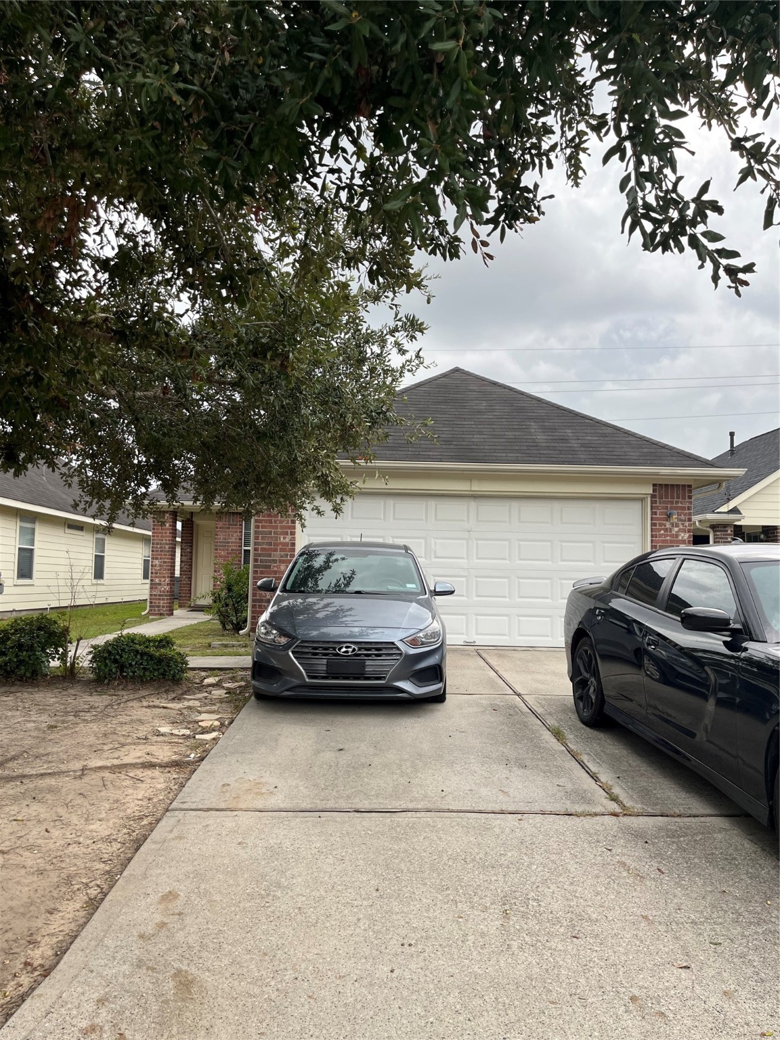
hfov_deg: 53.1
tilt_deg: +2.8
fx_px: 781
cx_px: 390
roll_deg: -0.2
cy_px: 520
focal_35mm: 26
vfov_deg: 67.3
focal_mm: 5.1
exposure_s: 1/550
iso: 50
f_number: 1.6
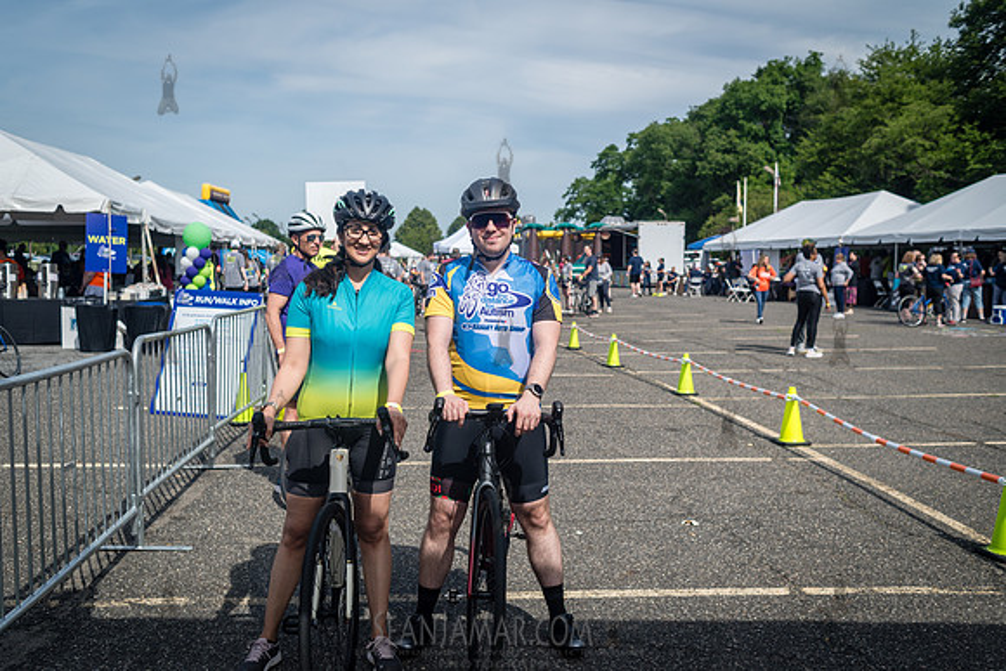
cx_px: 503
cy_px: 336
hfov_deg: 54.4
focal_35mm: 35
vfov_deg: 37.9
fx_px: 978
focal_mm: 35
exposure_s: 1/2500
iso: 200
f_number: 4
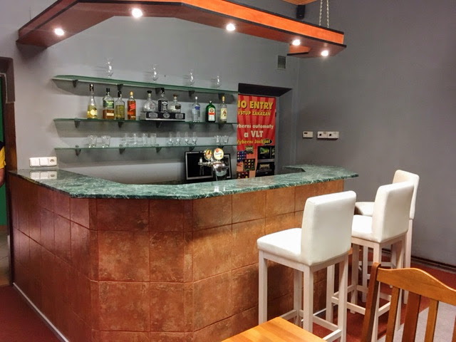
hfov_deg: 61.7
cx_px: 228
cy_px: 171
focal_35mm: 29
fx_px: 382
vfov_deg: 48.2
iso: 200
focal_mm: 4.15
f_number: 2.2
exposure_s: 1/25
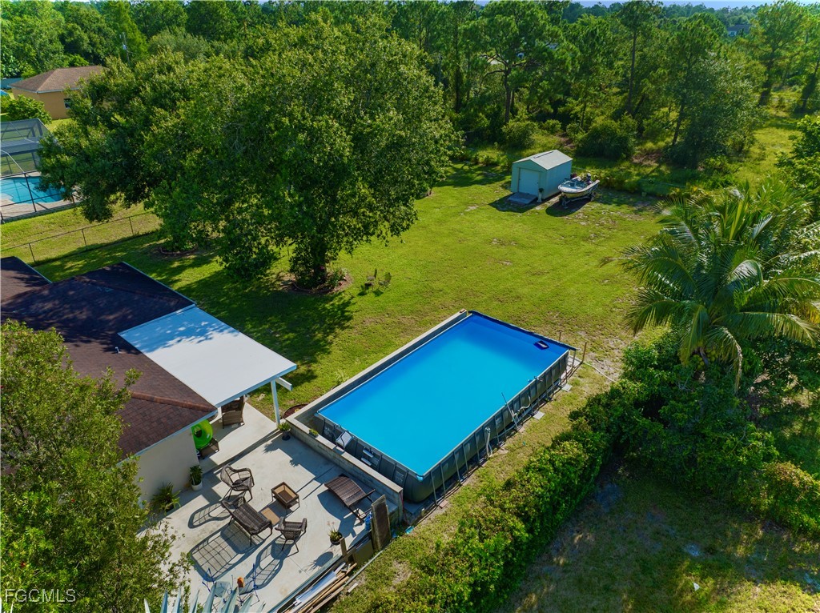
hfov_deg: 71.6
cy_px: 306
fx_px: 568
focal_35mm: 24
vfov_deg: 56.7
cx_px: 410
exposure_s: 1/1600
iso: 160
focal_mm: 12.29
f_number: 2.8
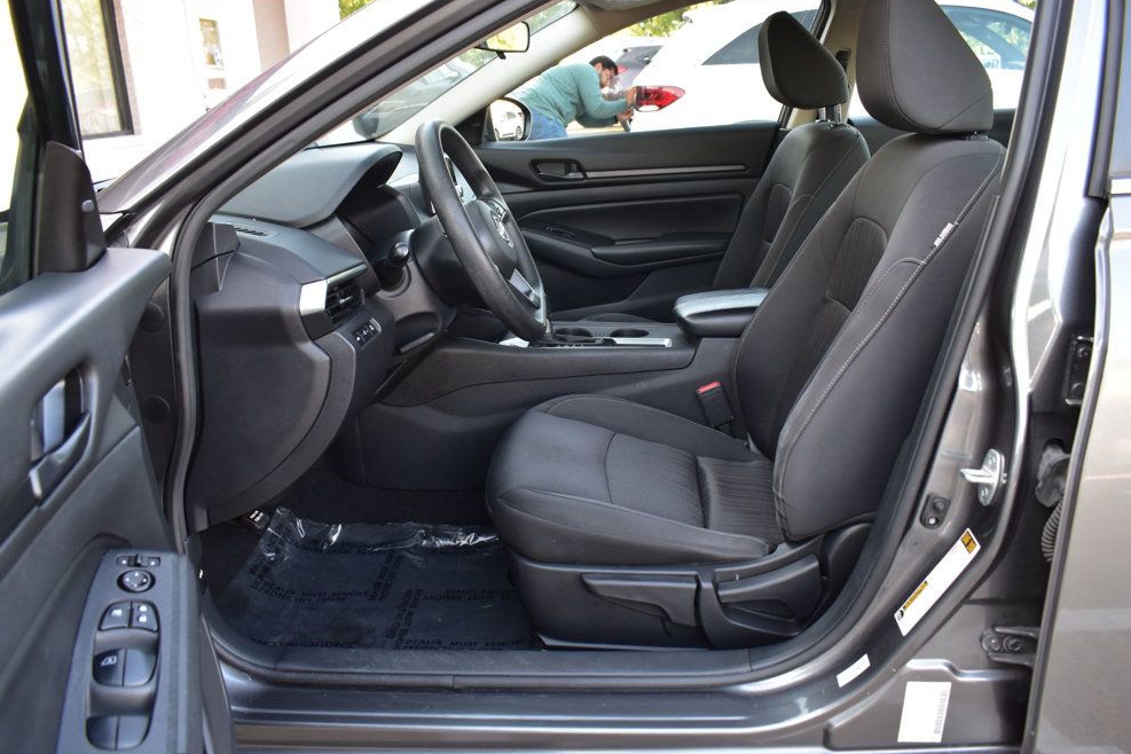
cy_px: 376
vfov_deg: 46.4
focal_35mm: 28
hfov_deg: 65.5
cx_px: 567
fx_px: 880
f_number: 7.1
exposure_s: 1/25
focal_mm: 18
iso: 400
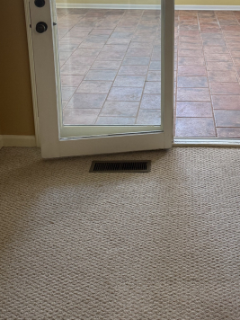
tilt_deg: -16.7
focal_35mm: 45
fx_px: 416
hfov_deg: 31.6
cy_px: 42
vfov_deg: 39.5
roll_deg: -1.9
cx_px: 180
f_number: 1.78
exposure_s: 1/120
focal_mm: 6.76
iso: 160
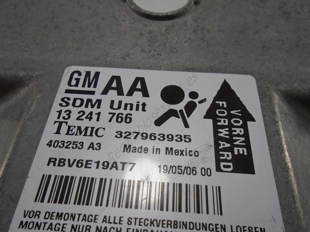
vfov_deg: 53.0
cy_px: 116
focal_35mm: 26
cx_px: 155
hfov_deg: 67.3
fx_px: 233
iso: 100
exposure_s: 1/250
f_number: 3.2
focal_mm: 4.6
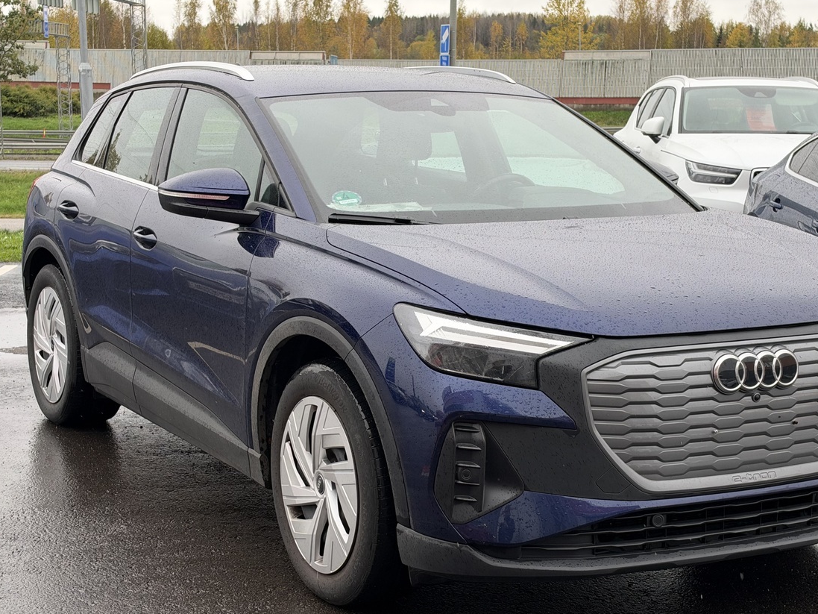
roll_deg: +0.1
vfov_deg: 23.3
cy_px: 339
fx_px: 1489
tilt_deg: -9.8
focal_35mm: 63
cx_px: 395
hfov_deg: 30.7
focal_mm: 6.93
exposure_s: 1/256
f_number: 1.8
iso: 64
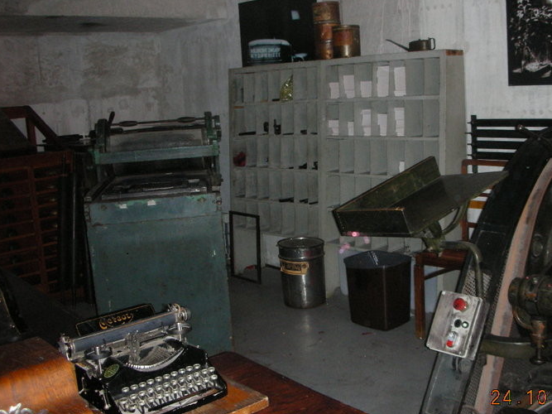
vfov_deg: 34.3
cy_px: 201
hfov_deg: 44.6
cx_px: 327
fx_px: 670
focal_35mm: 42
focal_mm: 5.8
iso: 200
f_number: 3
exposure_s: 1/60.1
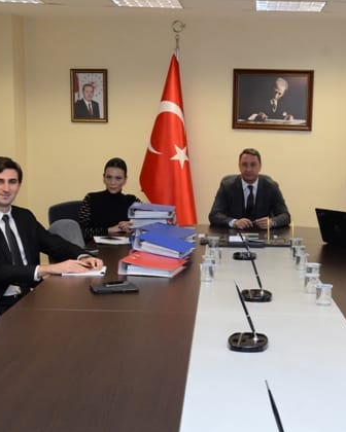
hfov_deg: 25.2
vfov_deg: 31.5
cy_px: 217
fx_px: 768
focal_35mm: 60
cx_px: 250
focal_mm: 28
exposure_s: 1/40
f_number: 7.1
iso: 1000
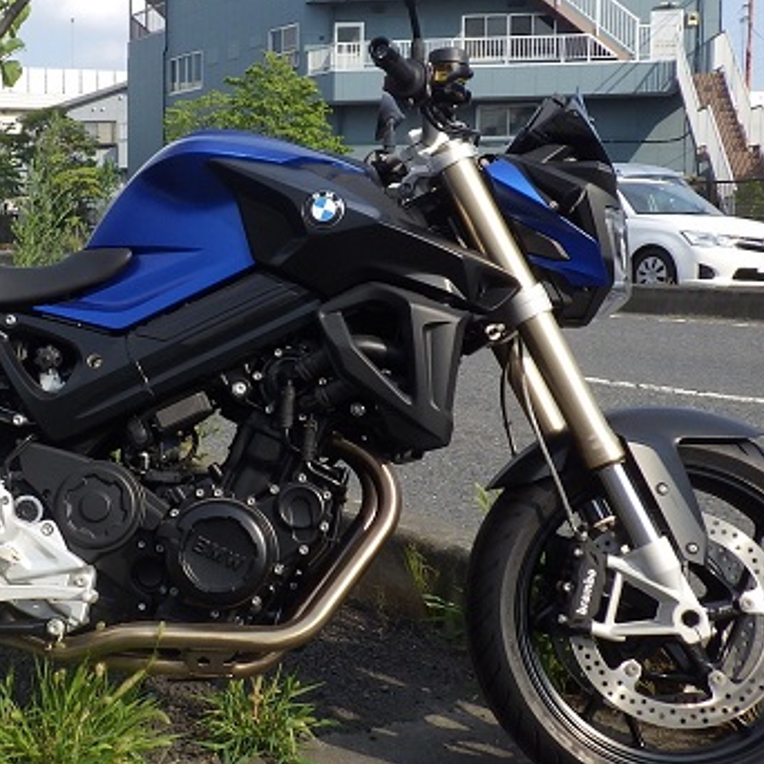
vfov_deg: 33.4
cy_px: 365
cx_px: 123
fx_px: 1273
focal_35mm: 51
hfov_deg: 32.2
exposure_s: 1/800
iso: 125
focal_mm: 5
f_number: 4.2
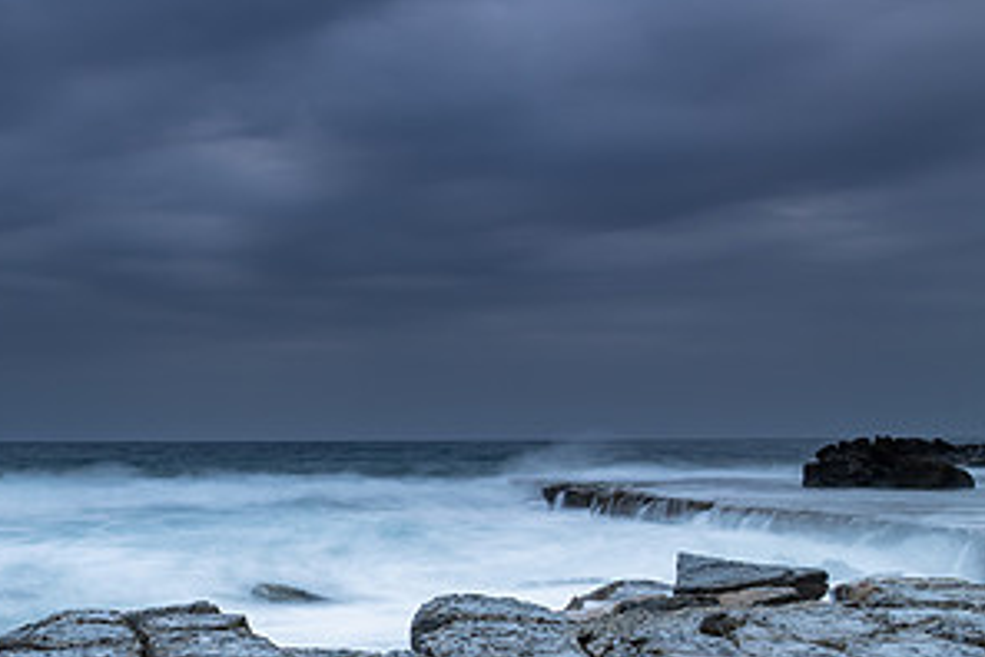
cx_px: 63
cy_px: 397
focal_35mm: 47
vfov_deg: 28.6
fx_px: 1286
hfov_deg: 38.4
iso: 100
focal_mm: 24
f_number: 8
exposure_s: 2.5
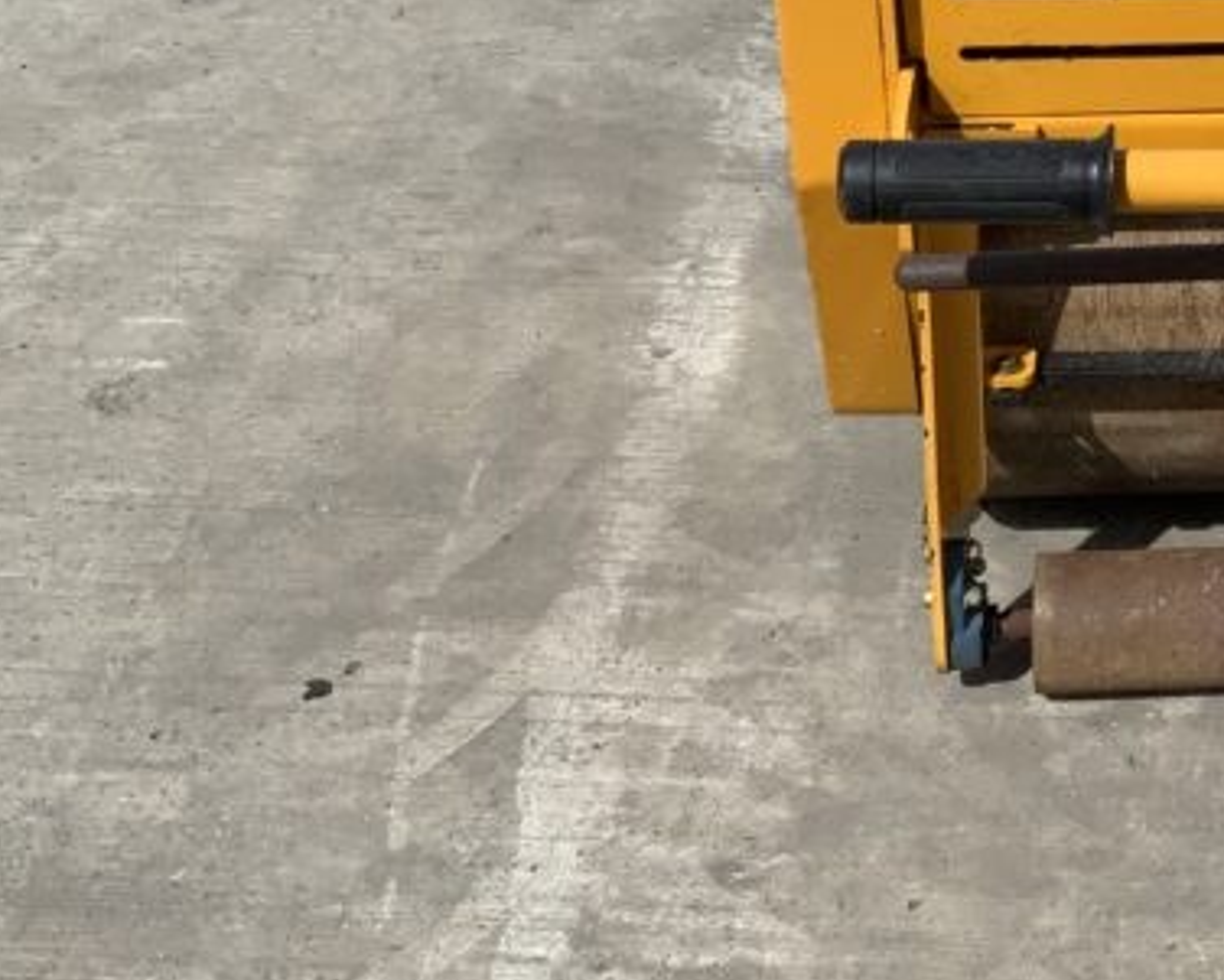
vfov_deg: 19.4
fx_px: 2790
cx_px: 1484
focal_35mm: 77
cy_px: 42
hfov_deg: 22.7
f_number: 1.8
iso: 20
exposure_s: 1/3125
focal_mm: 3
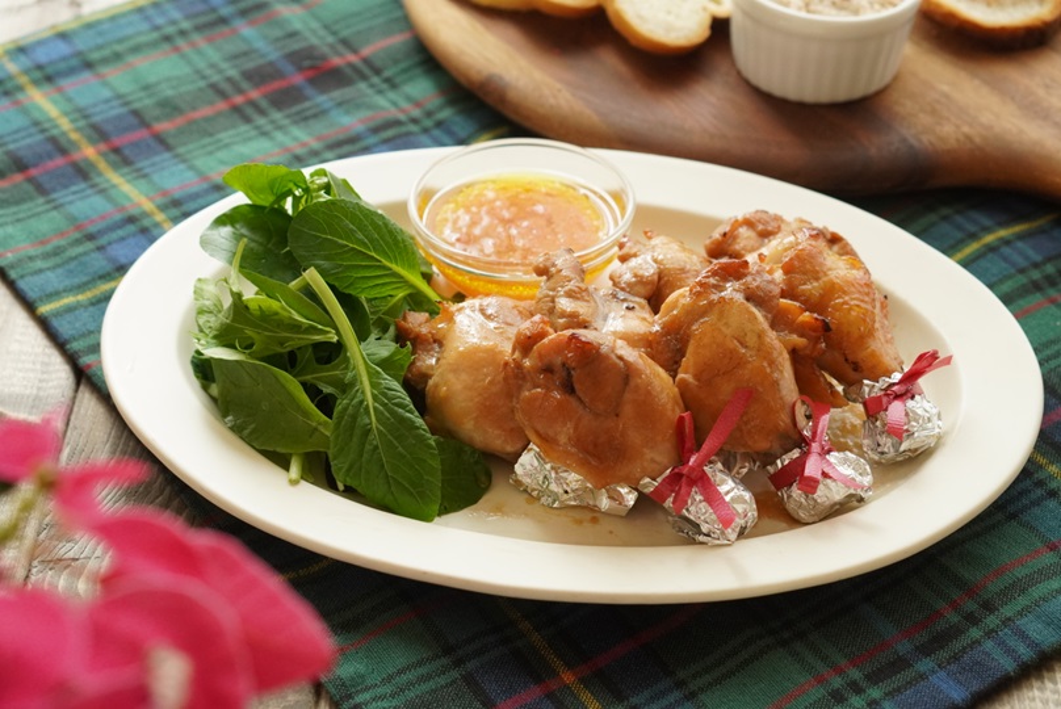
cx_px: 530
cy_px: 354
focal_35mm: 75
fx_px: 2212
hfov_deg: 27.0
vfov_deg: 18.2
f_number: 5
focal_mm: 50
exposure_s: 1/80
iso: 1600
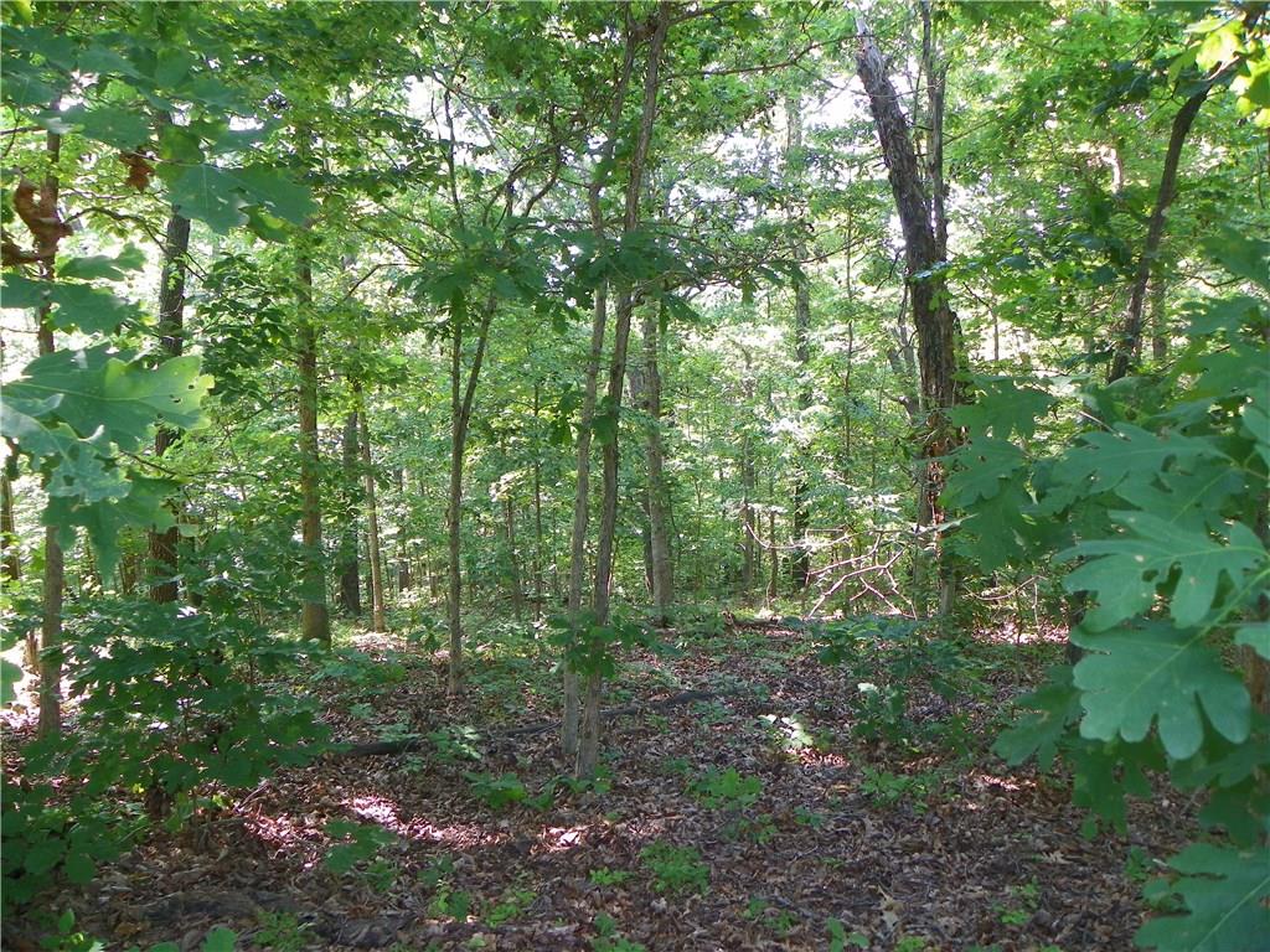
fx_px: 954
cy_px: 476
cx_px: 635
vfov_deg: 53.1
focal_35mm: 26
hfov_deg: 67.3
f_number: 2.8
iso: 64
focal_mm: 4.6
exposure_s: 1/30
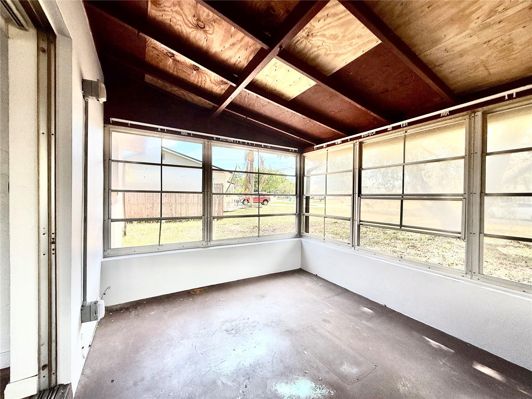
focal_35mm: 14
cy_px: 200
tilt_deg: -0.8
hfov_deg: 102.1
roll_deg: -0.9
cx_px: 266
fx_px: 215
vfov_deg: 85.7
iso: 64
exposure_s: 1/430
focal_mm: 2.22
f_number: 2.2
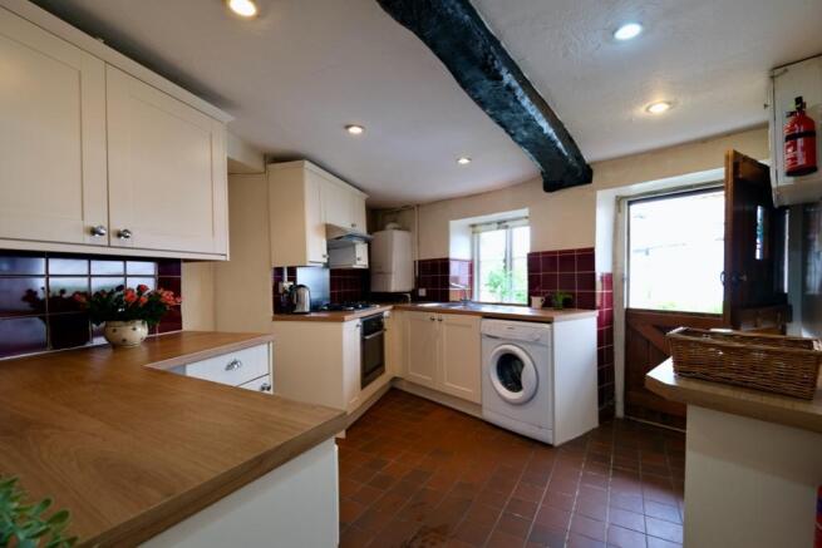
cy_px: 274
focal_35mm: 15
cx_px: 411
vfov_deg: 77.4
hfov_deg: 100.4
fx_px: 343
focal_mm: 10
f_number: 4
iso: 160
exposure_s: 1/17
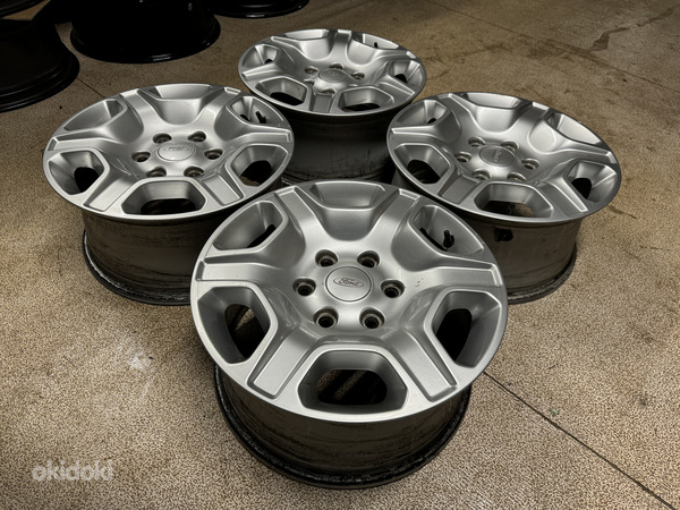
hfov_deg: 71.6
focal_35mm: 24
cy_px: 255
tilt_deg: -46.1
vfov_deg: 56.8
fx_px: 471
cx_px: 340
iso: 200
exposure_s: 1/100
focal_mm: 6.76
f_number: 1.78
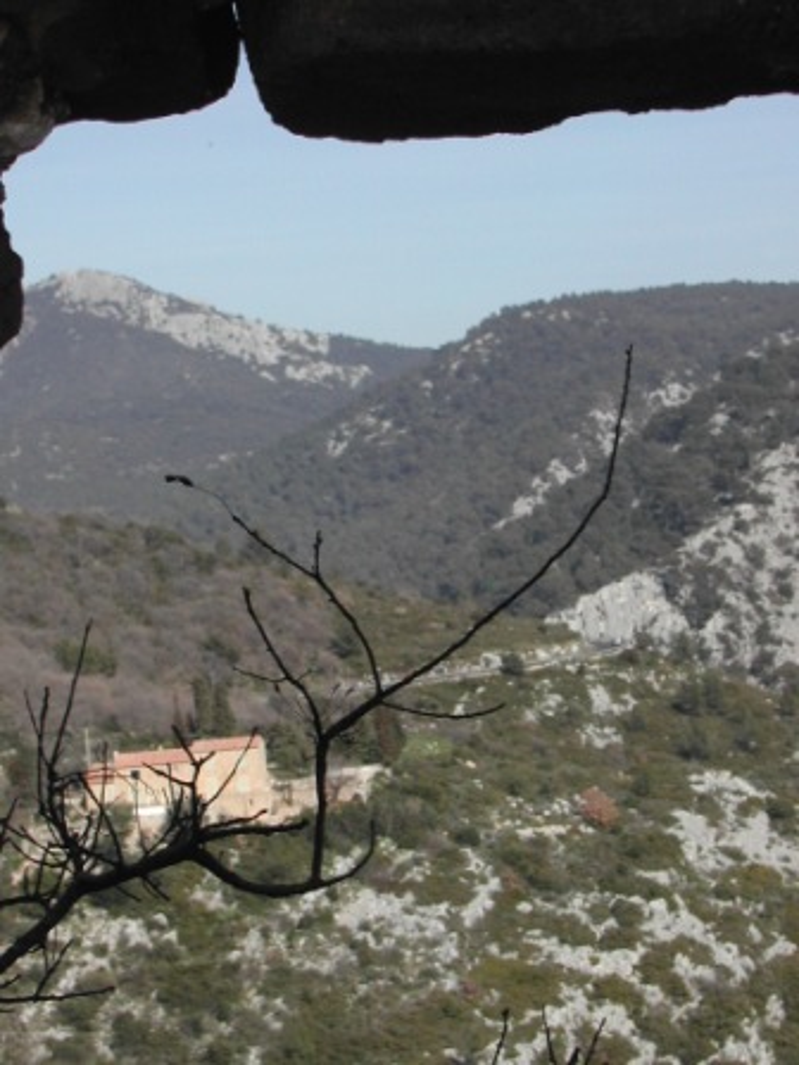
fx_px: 2677
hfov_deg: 17.0
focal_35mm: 87
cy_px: 532
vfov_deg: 22.5
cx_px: 400
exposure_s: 1/128
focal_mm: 18.4
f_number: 11.6
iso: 100
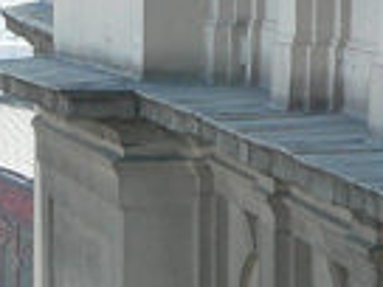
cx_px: -180
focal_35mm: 383
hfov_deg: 5.1
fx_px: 4238
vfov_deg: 3.9
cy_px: 383
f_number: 4
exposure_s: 1/200
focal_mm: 11.4
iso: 100
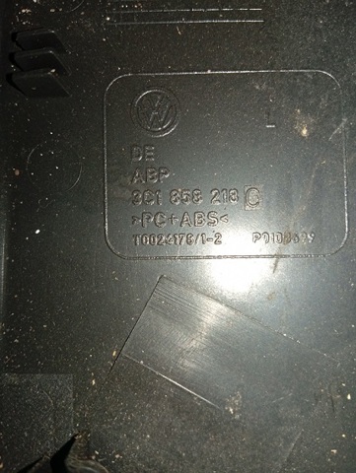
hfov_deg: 53.1
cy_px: 236
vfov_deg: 67.2
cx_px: 178
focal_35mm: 26
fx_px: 356
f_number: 1.8
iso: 245
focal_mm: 3.96
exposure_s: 1/50
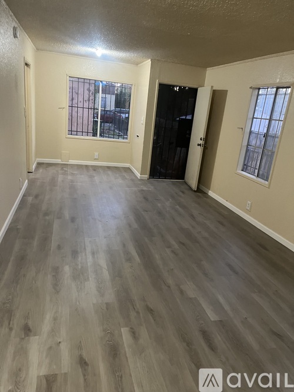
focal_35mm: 26
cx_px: 147
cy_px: 196
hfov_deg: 53.0
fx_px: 295
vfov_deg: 67.3
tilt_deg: -15.1
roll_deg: -4.9
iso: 400
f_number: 1.6
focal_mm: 5.1
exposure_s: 1/40
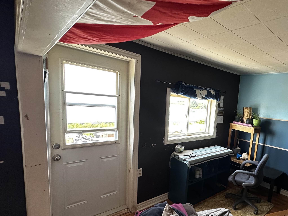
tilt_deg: -5.4
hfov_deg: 74.4
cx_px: 210
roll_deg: -5.3
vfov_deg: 63.0
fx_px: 175
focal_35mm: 21
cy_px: 128
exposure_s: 1/99
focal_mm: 2.22
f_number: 2.2
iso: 125
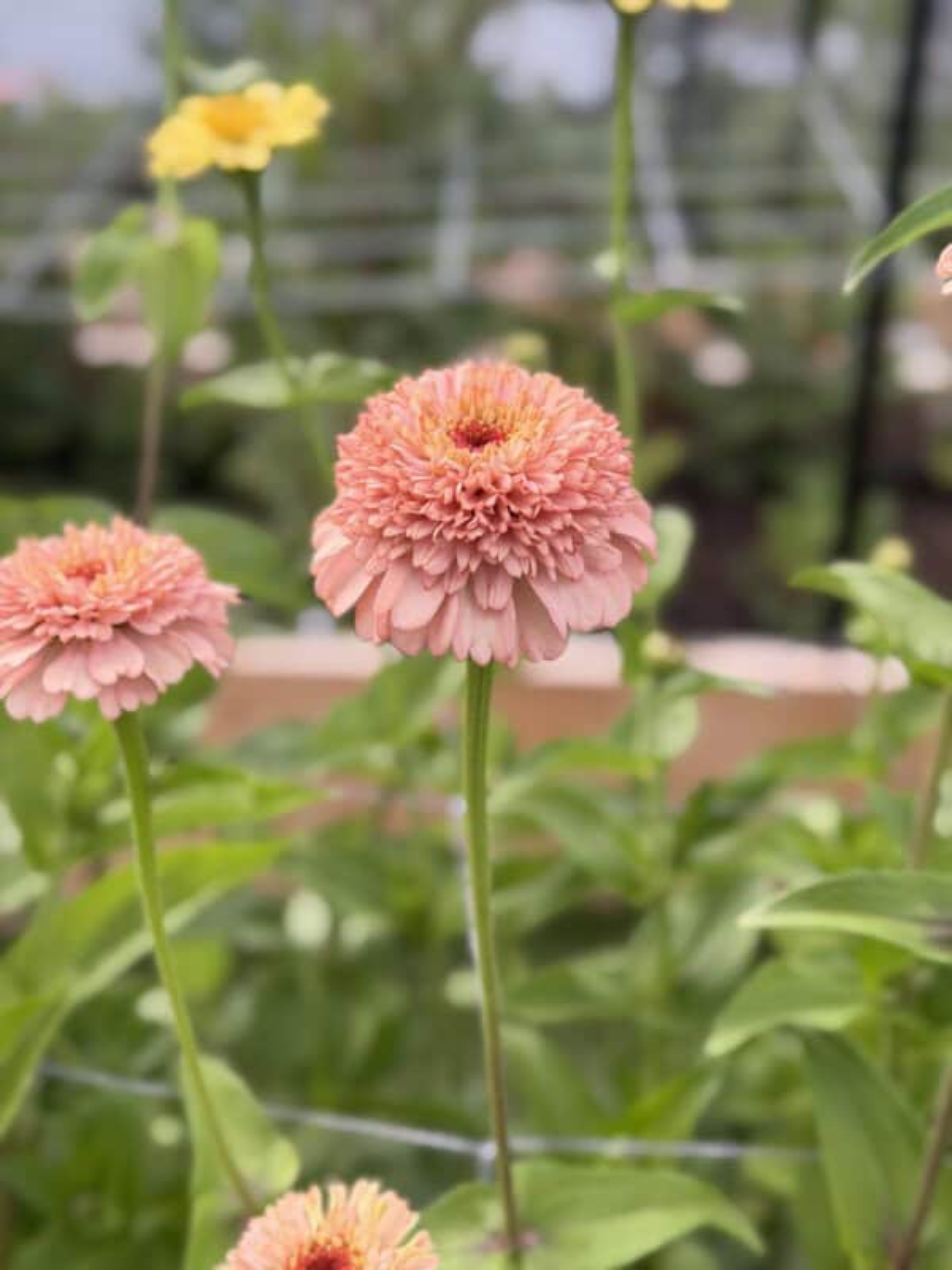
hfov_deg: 30.3
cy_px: 635
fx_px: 1760
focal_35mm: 48
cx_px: 476
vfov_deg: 39.7
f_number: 1.8
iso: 50
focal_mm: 6.8
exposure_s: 1/123
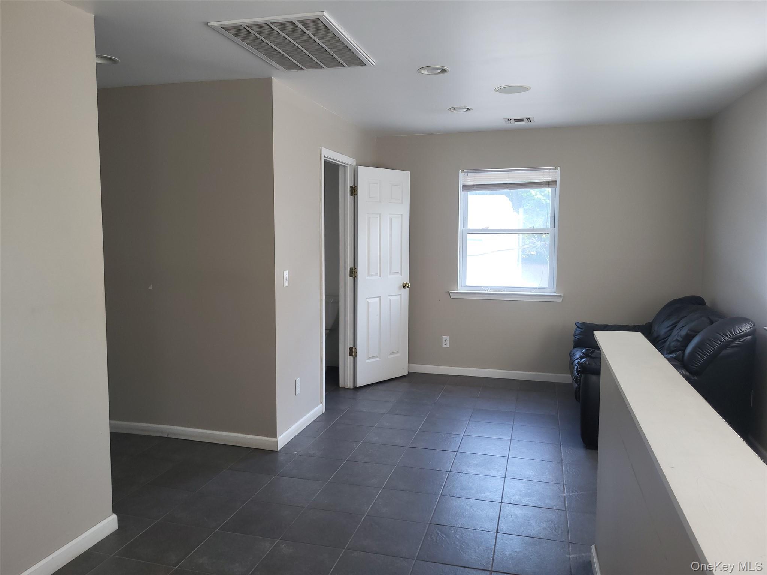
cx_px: 384
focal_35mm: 26
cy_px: 288
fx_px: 576
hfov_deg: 67.3
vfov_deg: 53.1
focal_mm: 5.4
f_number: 1.8
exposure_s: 1/60
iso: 40
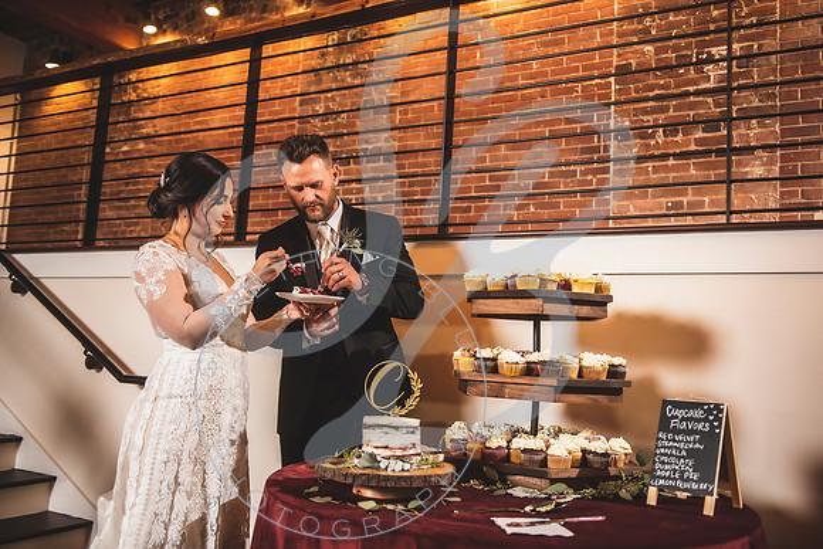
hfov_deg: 58.7
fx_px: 732
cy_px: 274
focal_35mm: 32
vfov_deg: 41.1
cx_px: 412
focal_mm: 32
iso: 500
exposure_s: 1/125
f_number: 2.8
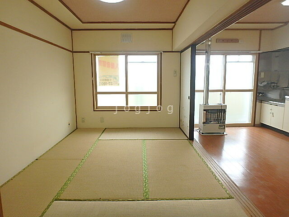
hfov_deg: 79.0
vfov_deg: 63.4
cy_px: 108
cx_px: 144
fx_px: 175
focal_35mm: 21
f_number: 3.5
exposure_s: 1/60
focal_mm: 3.7
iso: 160
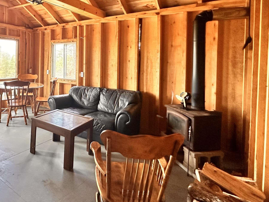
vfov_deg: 55.3
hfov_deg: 67.9
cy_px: 63
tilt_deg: -0.5
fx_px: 187
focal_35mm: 24
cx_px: 74
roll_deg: -1.4
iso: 320
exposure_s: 1/62
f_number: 2.2
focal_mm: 2.22
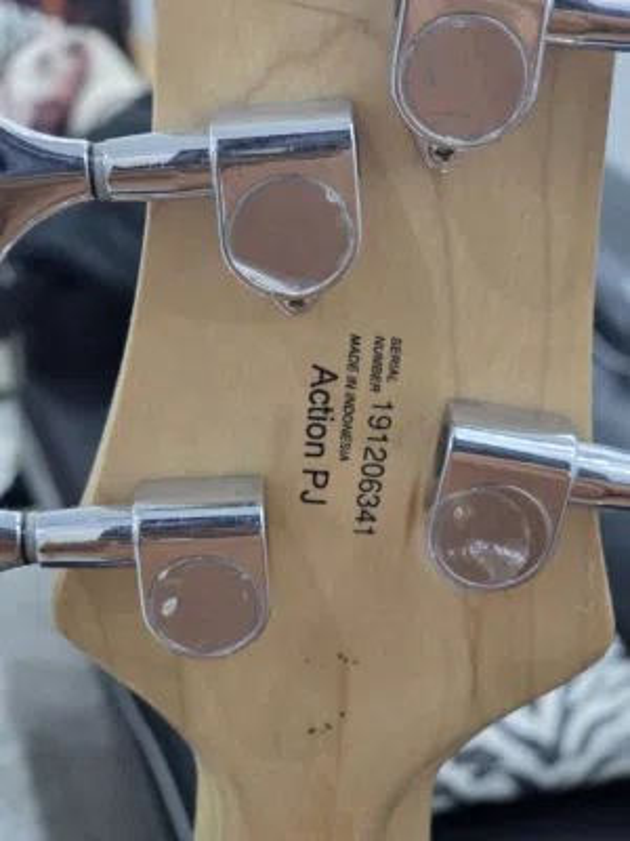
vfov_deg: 28.2
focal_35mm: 69
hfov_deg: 21.3
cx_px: 315
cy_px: 420
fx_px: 1674
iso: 320
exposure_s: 1/50
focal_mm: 7
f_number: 2.4
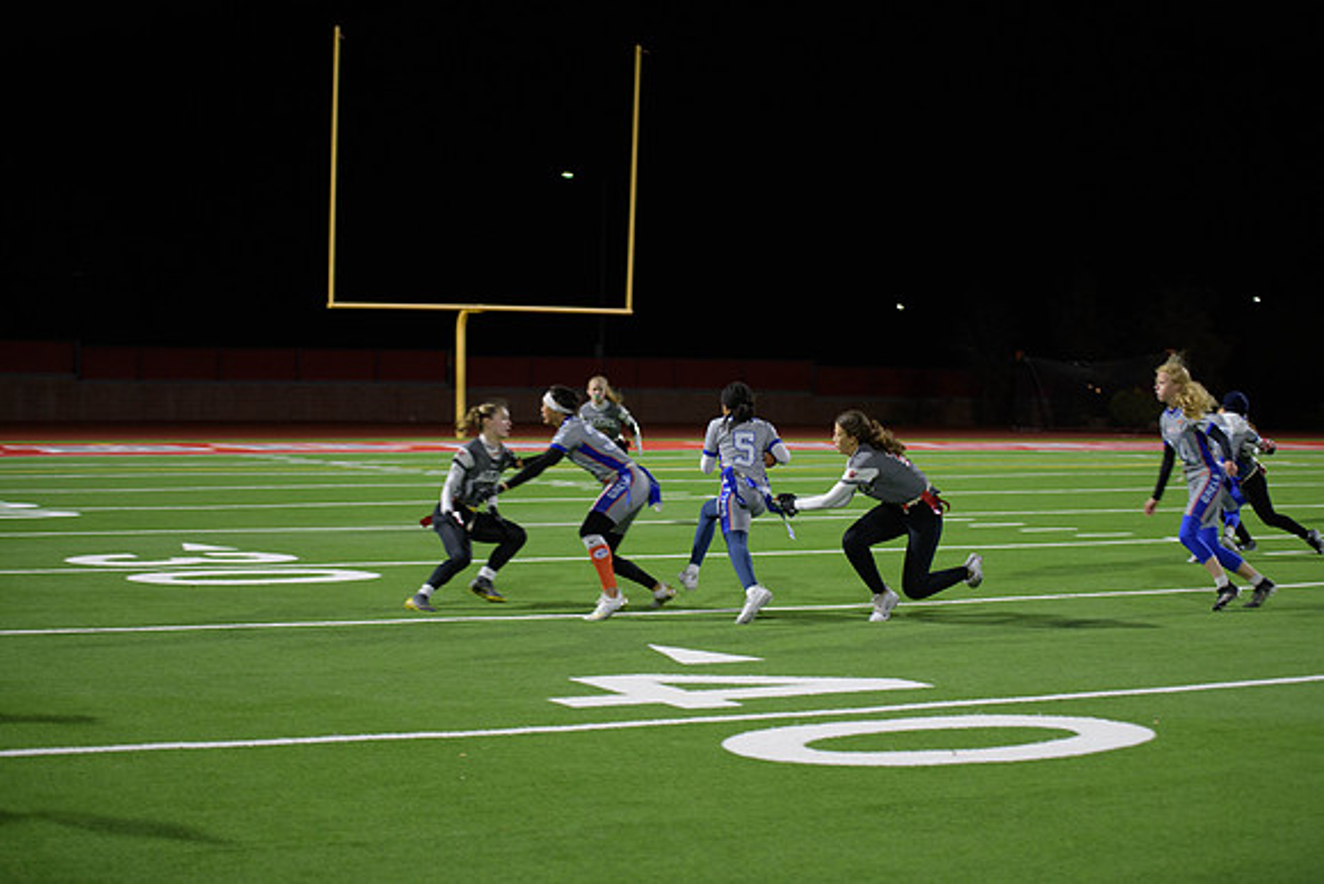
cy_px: 442
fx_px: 2575
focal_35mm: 70
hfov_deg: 28.8
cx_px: 662
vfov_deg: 19.5
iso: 1000
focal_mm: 70
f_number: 2.8
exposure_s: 1/200
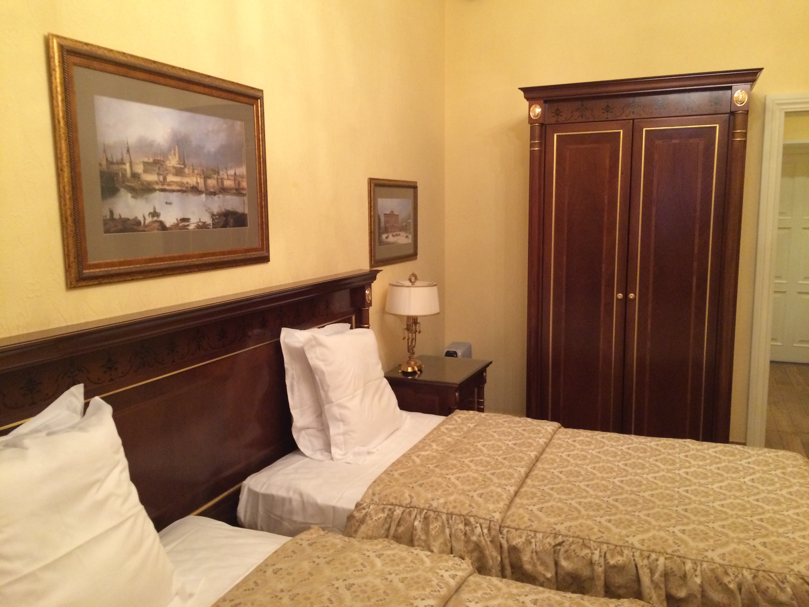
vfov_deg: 48.2
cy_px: 304
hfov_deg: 61.7
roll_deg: +0.6
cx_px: 404
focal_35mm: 29
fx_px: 678
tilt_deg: -8.2
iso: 250
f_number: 2.2
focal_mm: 4.15
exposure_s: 1/30
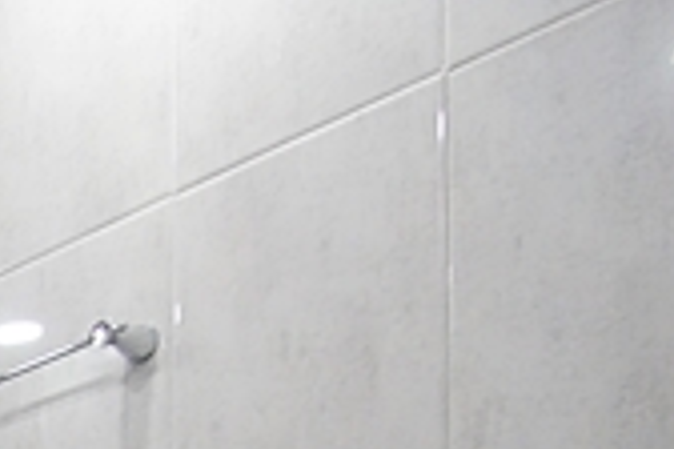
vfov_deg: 14.8
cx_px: -461
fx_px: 1467
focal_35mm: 78
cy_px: 854
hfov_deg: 20.3
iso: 800
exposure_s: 1/100
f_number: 3.5
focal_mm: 11
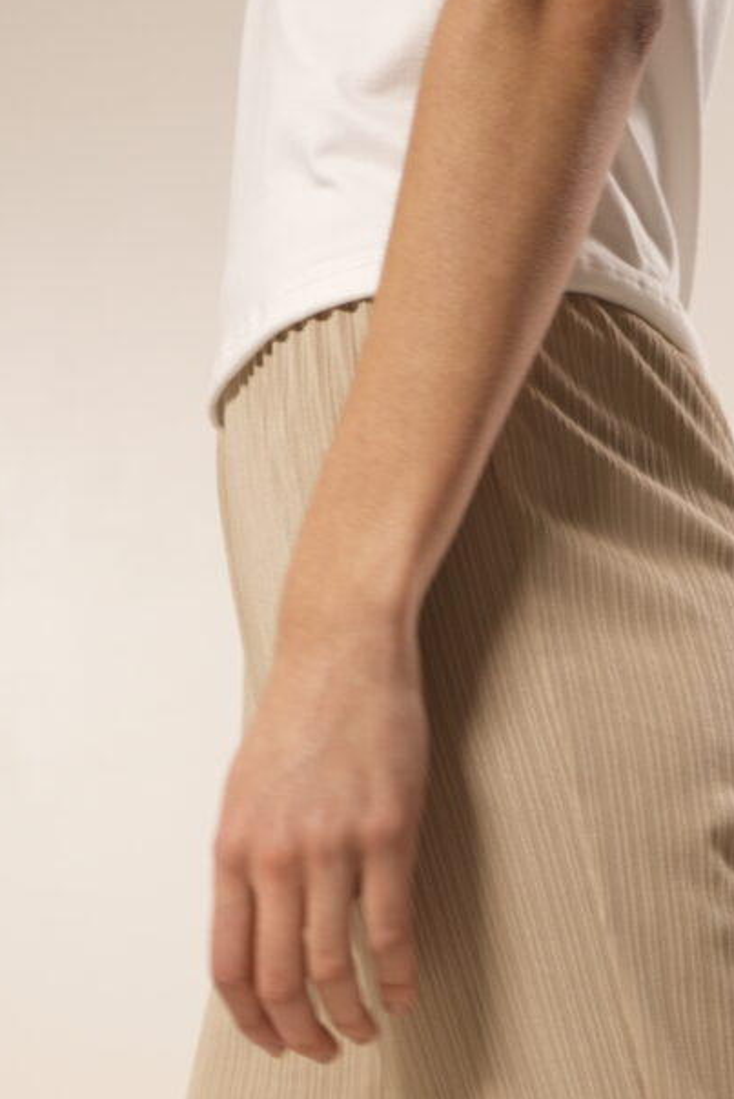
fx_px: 4554
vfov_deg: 13.2
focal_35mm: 149
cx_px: 725
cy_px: 1516
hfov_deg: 9.2
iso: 400
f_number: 2.8
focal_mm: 50
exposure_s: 1/60
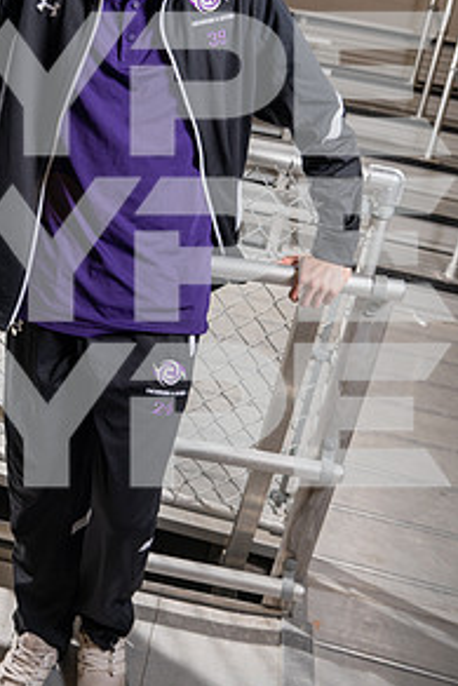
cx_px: 108
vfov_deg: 51.3
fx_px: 705
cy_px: 251
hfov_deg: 35.1
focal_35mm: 37
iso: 320
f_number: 5.6
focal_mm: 24
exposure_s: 1/250
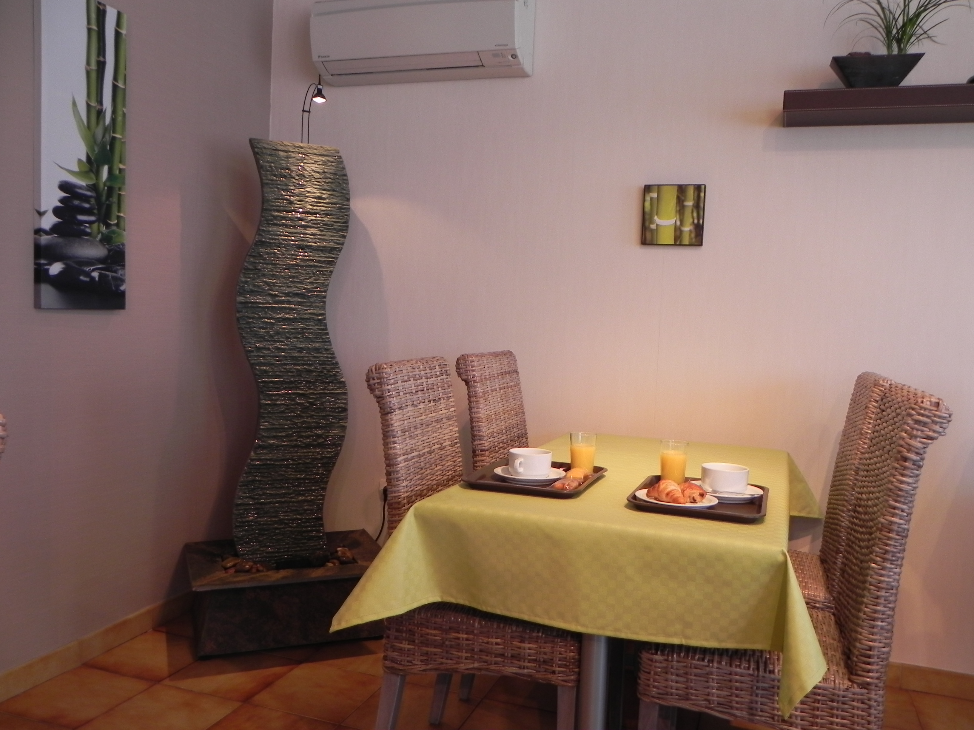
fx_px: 816
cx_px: 487
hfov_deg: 61.7
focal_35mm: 29
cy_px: 365
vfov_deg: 48.2
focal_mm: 5.2
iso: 160
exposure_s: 1/35
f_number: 2.8
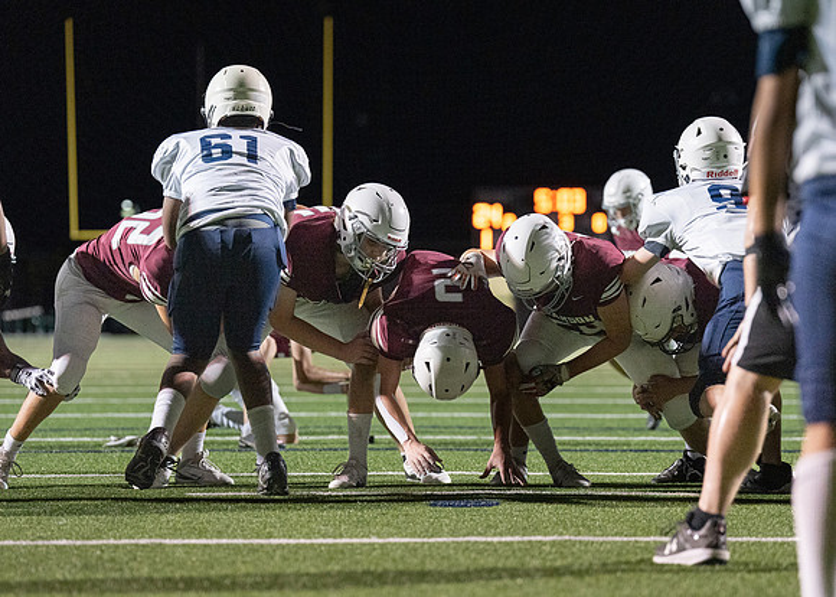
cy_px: 349
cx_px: 438
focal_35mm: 160
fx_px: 3808
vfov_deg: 9.0
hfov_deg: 12.5
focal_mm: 129
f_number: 2.8
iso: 4000
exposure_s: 1/1000
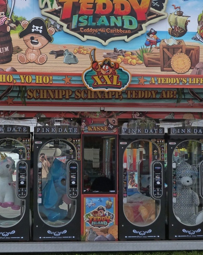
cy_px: 110
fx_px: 541
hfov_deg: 21.2
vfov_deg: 26.4
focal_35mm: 72
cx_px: 98
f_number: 4.5
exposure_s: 1/200
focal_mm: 6.5
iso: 160
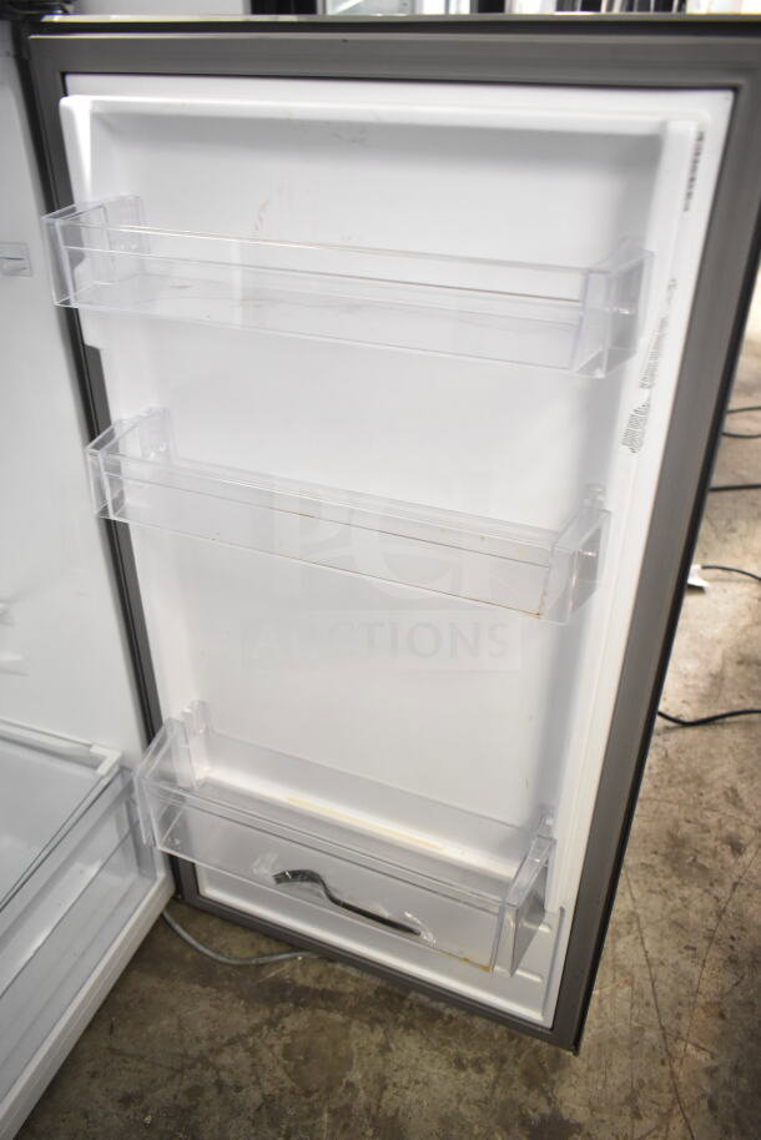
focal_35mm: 27
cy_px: 570
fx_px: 855
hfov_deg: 48.0
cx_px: 380
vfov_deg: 67.4
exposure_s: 1/30
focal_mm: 18
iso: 1600
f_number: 3.5
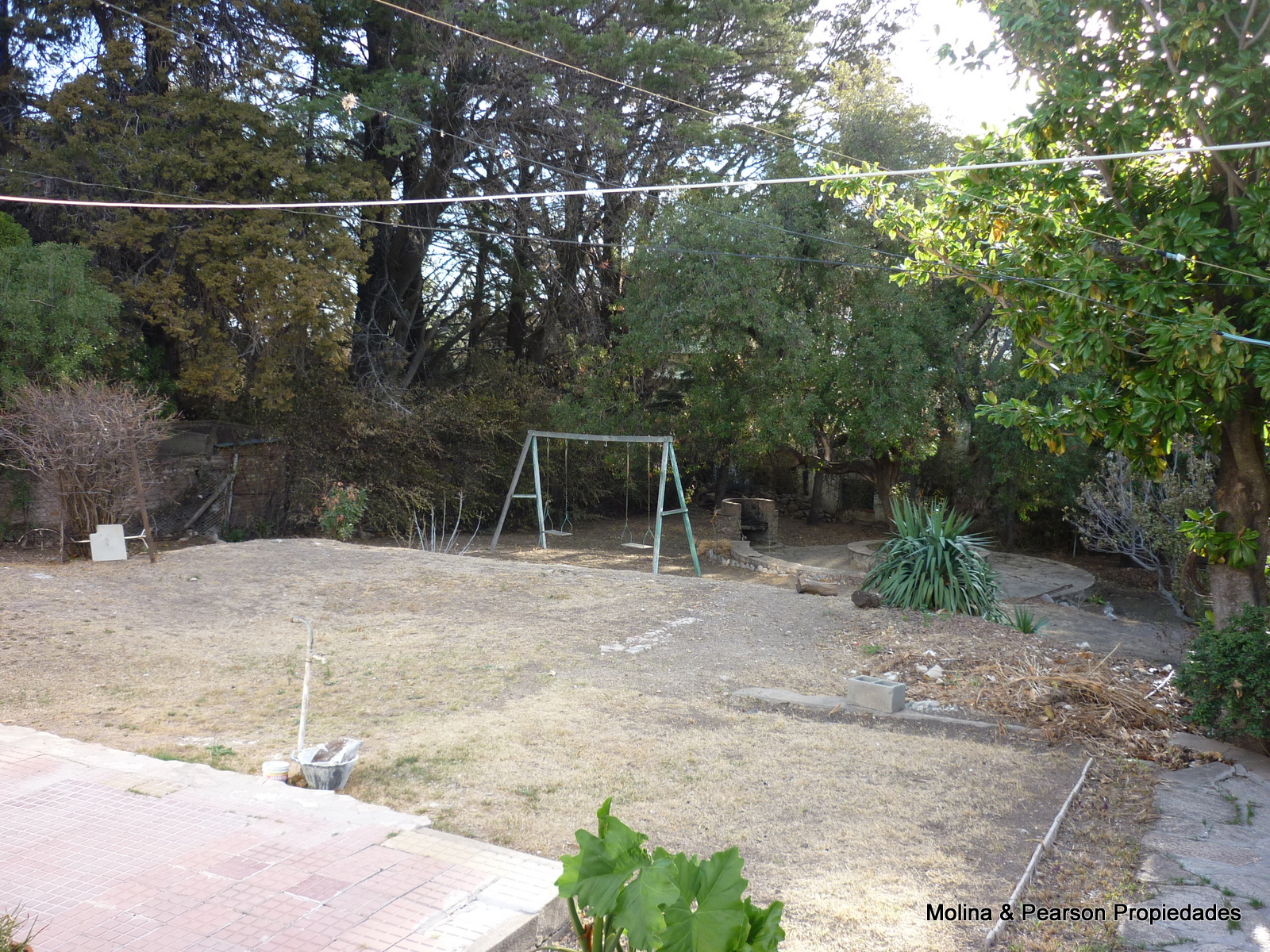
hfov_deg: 55.4
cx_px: 635
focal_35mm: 33
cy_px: 476
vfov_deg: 42.9
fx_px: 1211
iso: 80
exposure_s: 1/80
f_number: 2.8
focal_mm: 5.5
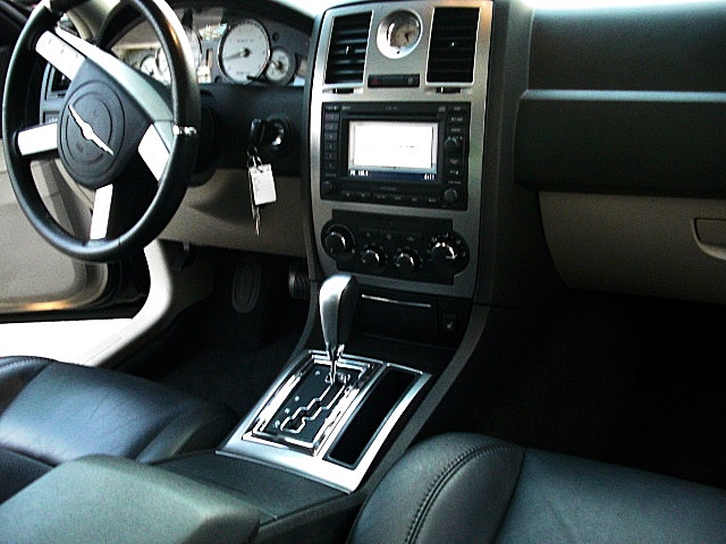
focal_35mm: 36
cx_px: 363
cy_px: 272
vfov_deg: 39.7
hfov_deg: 51.4
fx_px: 755
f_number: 2.8
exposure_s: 1/125
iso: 800
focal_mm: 6.3
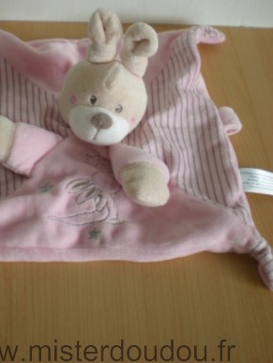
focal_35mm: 51
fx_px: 535
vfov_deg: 37.1
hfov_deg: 28.4
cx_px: 94
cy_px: 126
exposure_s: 1/18.8
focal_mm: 6.3
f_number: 3.1
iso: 200
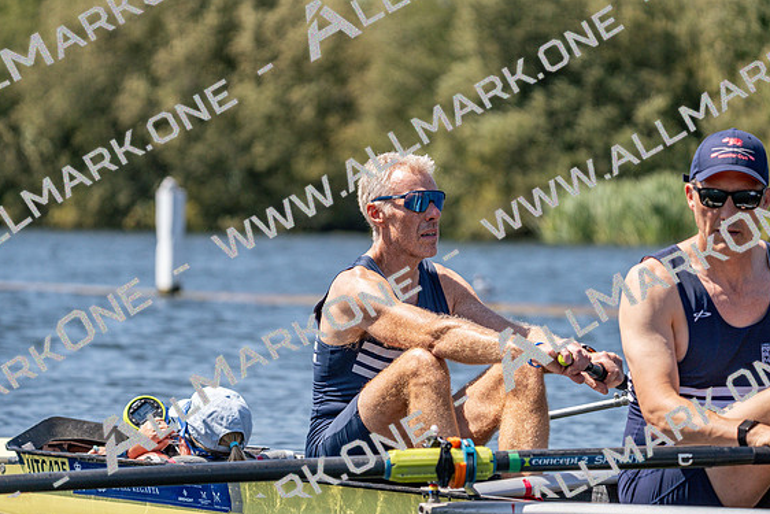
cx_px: 381
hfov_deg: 8.1
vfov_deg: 5.4
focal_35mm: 253
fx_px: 5412
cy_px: 262
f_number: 5.6
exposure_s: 1/2000
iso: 320
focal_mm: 245
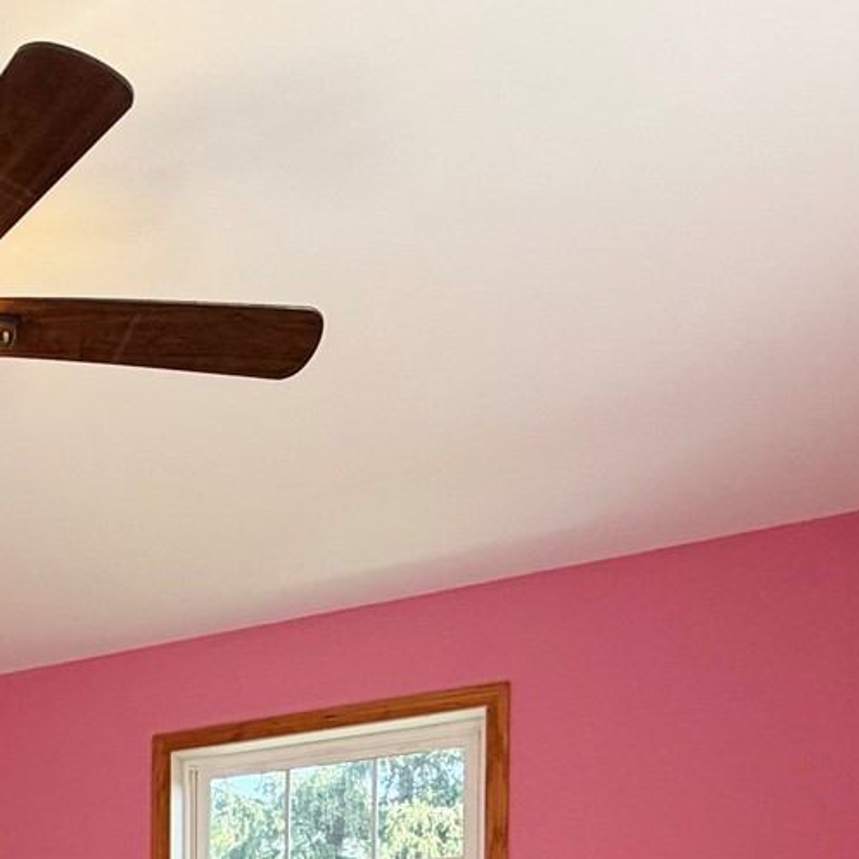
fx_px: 1432
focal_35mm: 51
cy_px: 1141
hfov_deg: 27.7
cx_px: -263
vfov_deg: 27.4
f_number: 2.2
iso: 80
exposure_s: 1/121
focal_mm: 2.22
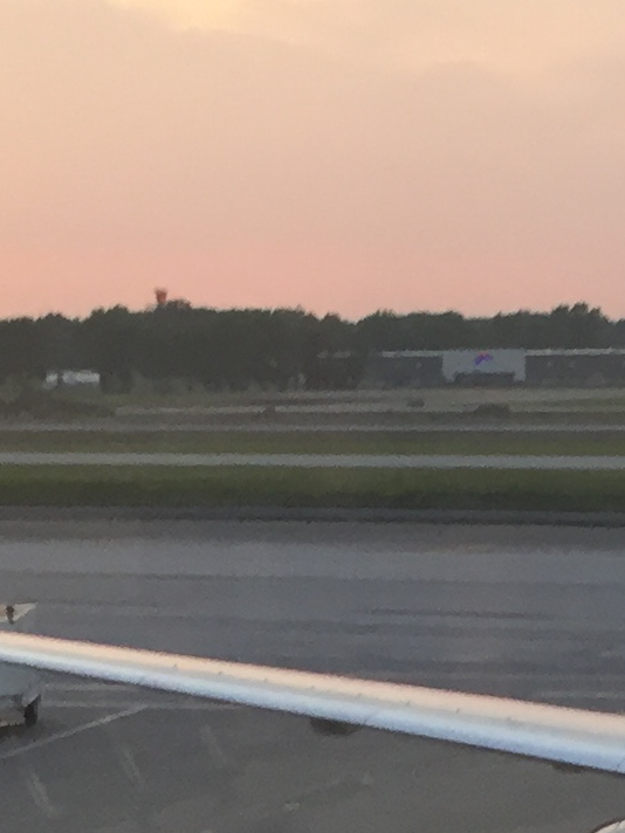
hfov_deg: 11.0
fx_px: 3202
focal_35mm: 133
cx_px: 735
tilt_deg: -11.6
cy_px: 1090
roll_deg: +1.0
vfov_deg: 14.2
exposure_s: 1/30
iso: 32
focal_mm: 4.15
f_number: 2.2
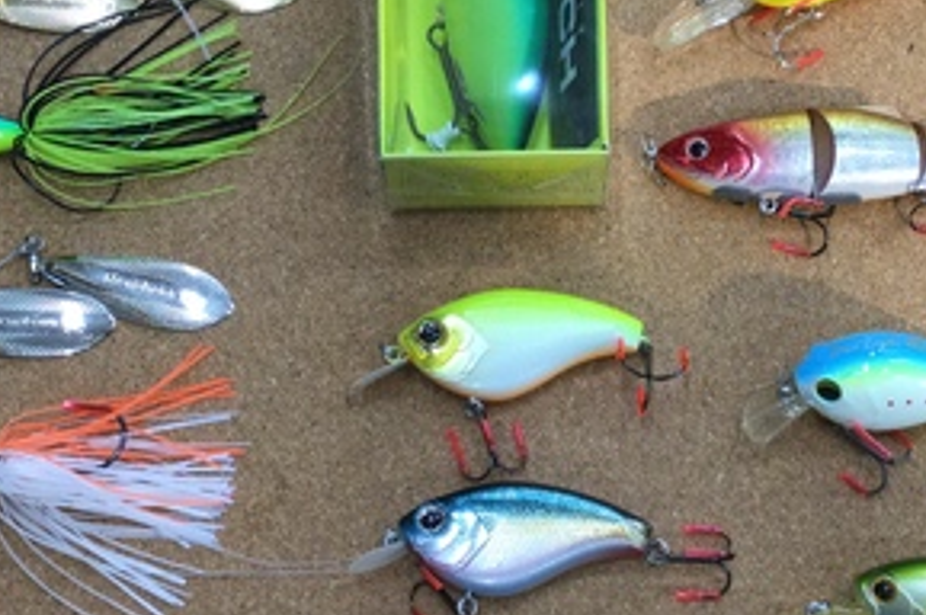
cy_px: 247
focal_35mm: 67
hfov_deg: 29.8
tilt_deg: -72.4
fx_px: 1721
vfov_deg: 20.2
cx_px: 657
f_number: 2.4
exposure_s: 1/30
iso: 32
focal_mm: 3.3
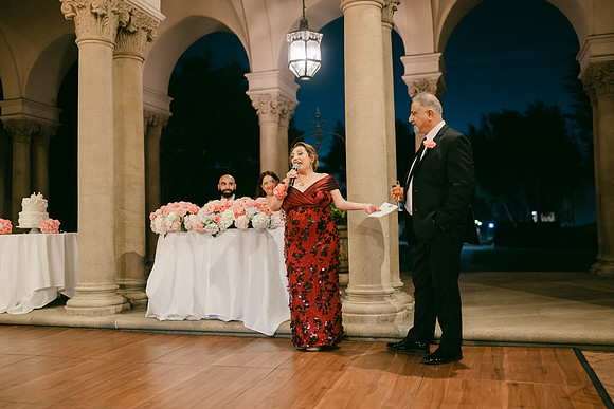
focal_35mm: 35
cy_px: 204
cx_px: 307
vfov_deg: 37.9
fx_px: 597
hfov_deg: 54.4
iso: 2000
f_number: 1.4
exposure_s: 1/160
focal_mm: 35
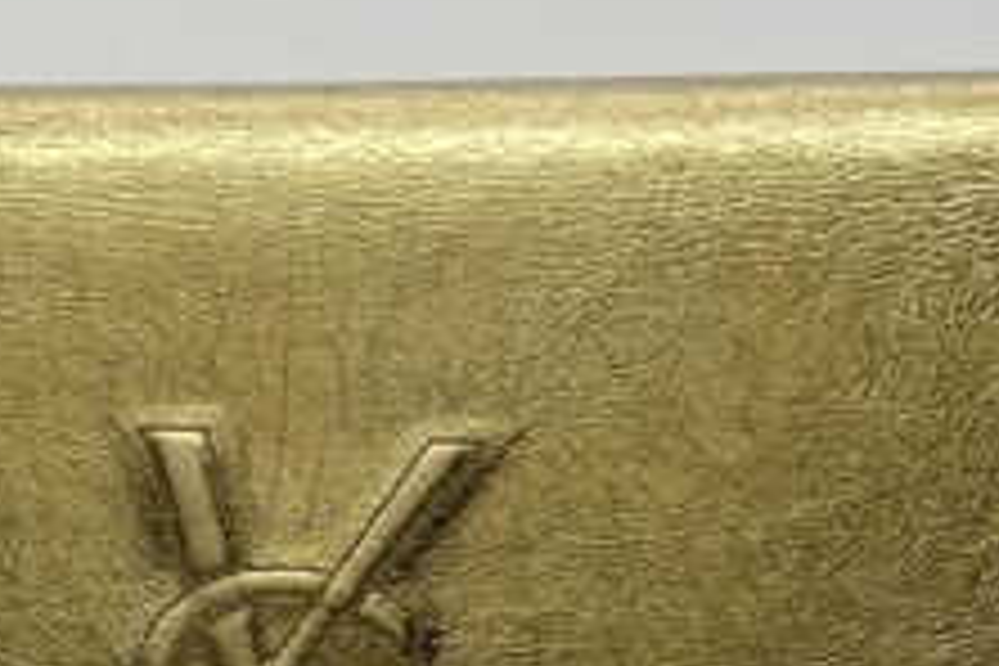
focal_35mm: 125
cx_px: 360
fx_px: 3468
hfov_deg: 16.4
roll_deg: -0.2
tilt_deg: -3.3
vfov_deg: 10.8
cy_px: 792
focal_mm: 5.7
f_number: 1.5
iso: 40
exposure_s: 1/211
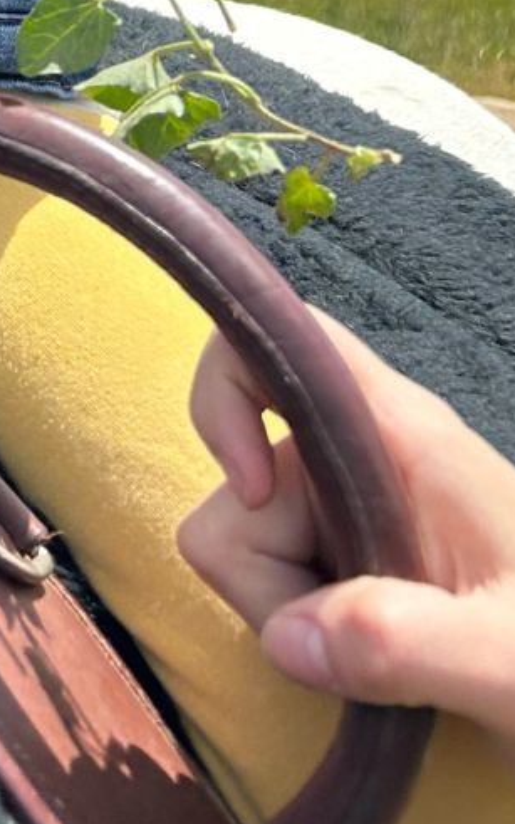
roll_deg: +1.3
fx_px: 2267
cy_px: -399
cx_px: -513
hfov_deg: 11.6
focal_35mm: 101
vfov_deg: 18.4
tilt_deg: +9.4
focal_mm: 5.7
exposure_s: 1/3831
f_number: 1.5
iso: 50
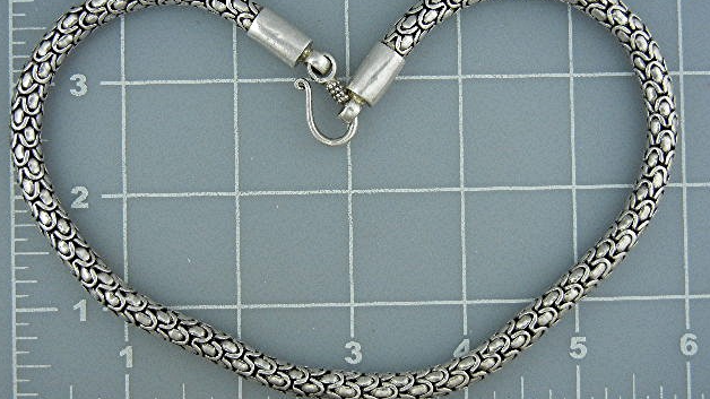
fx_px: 941
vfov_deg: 23.9
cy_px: 183
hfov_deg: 41.3
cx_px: 350
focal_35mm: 50
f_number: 3.8
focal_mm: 8.1
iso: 400
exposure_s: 1/15.4
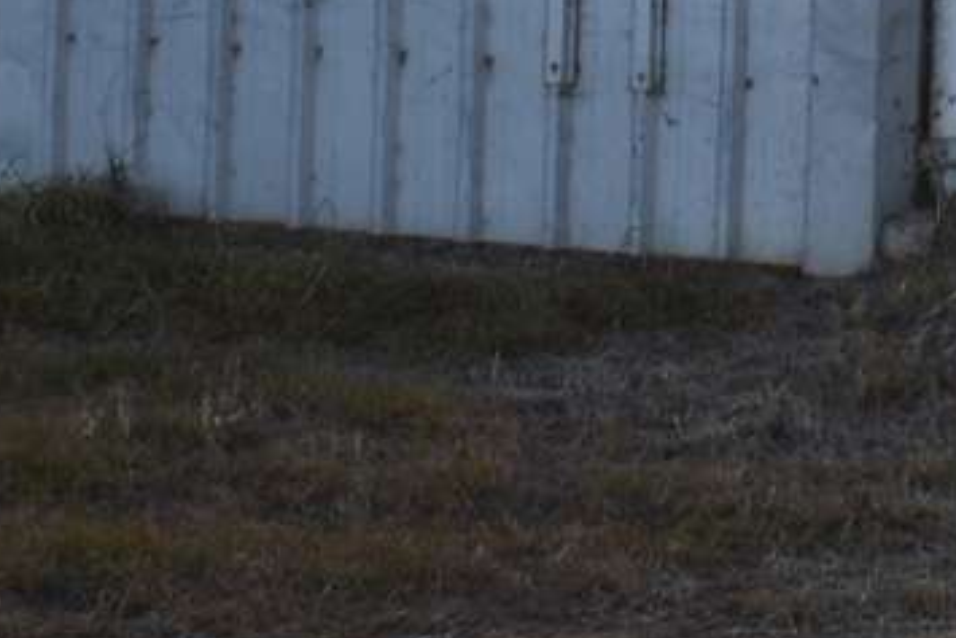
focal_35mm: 227
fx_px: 6030
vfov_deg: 5.8
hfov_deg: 8.8
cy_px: -832
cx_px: 1422
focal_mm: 28
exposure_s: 1/200
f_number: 8
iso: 100
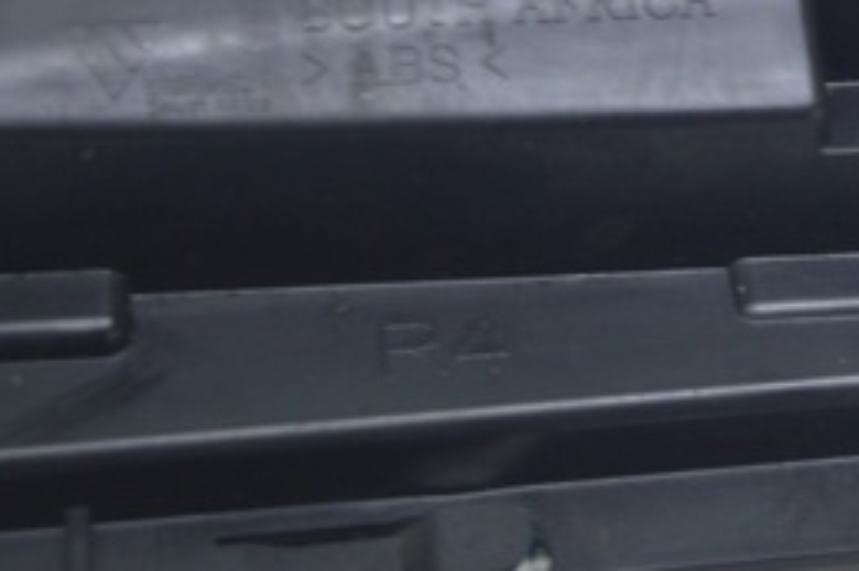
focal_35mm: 166
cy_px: -18
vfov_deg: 8.2
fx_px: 3964
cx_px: 961
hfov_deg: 12.2
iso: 400
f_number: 5.6
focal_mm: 45
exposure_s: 1/20
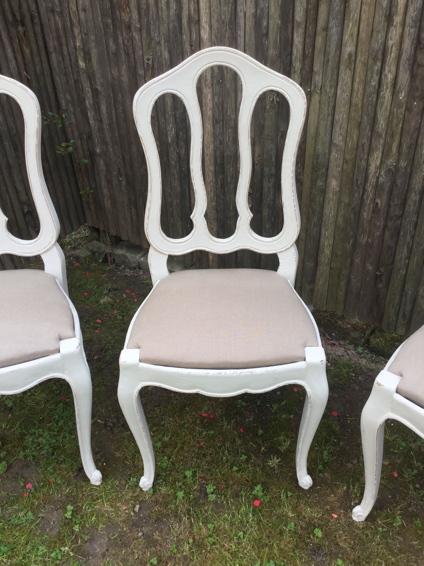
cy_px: 283
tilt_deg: -33.4
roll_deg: +2.2
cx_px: 212
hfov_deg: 45.4
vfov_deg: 58.4
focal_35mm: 31
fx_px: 506
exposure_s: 1/212
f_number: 2.4
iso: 25
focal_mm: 3.3
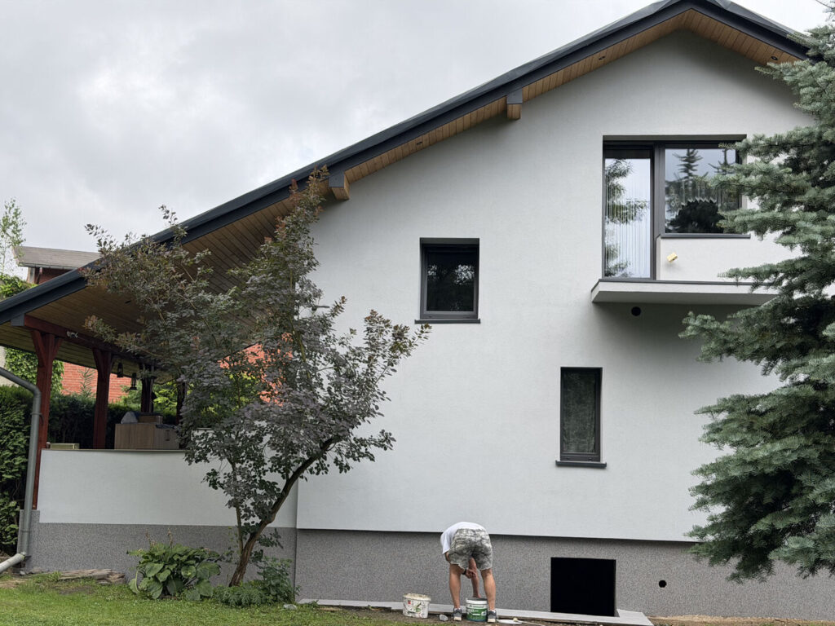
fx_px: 1158
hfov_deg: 39.7
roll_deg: -1.5
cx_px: 418
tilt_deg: +7.5
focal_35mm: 48
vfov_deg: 30.3
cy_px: 313
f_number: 1.78
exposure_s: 1/2088
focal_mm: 6.76
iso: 100
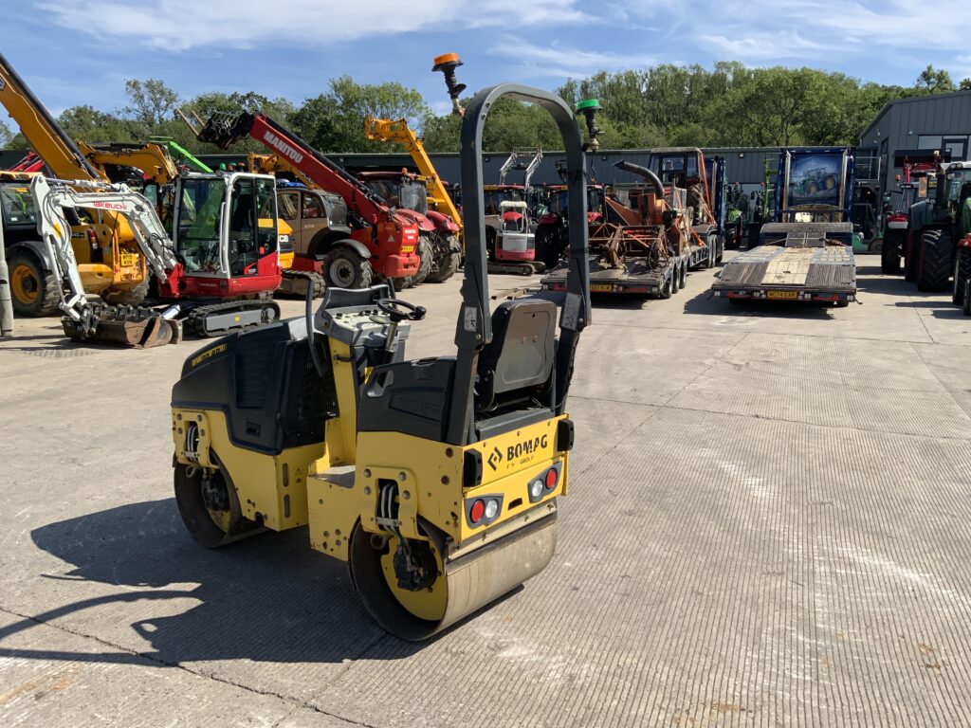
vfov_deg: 48.2
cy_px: 364
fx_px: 813
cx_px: 486
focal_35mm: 29
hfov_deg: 61.7
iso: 16
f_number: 1.8
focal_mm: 3
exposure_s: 1/1675
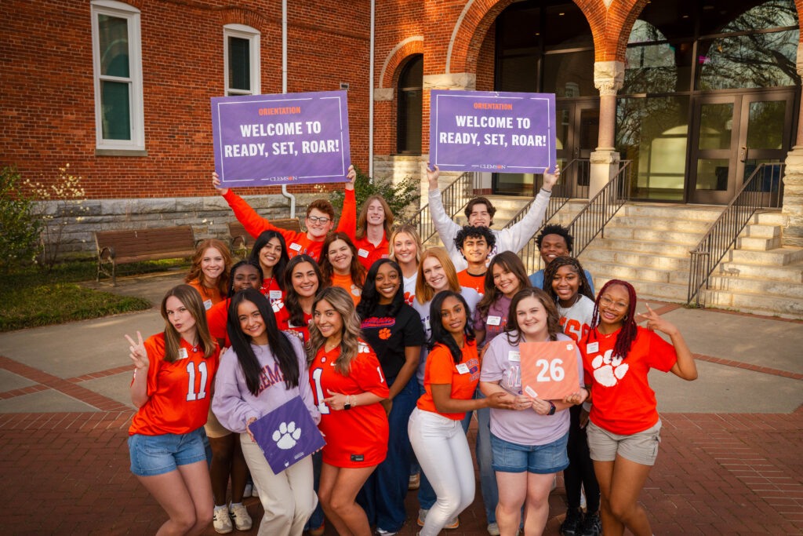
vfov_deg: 37.9
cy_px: 268
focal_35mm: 35
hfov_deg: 54.4
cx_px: 402
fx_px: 781
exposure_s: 1/800
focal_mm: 35
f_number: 5.6
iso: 1000
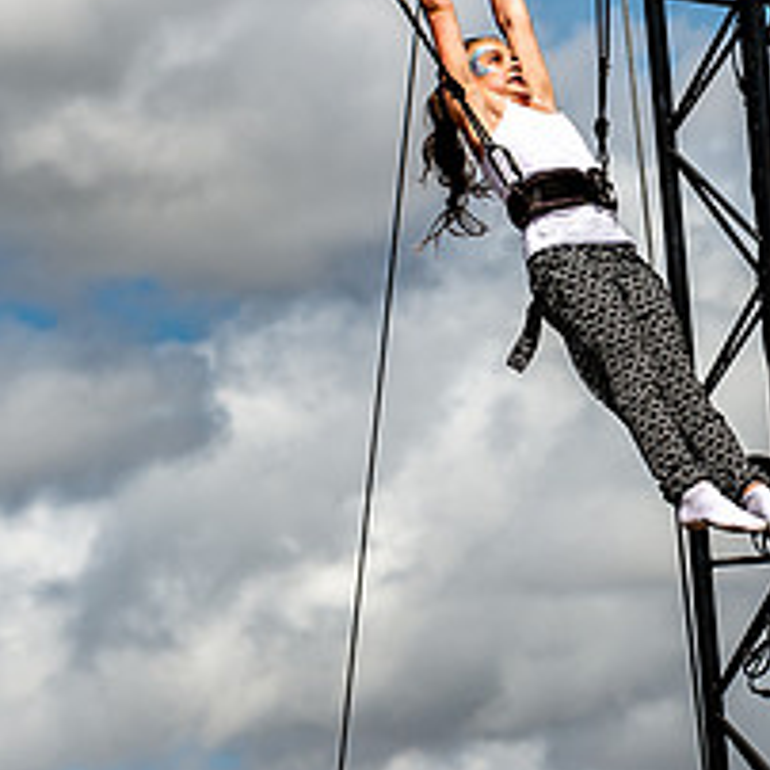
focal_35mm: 268
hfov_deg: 6.5
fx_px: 6745
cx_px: 431
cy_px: 415
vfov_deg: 6.5
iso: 100
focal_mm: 110
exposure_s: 1/1000
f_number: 5.6
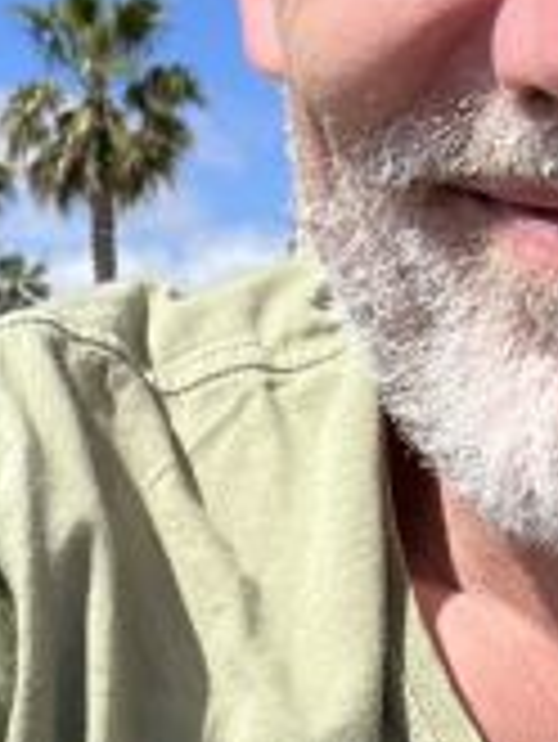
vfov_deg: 17.4
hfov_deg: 13.6
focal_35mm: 109
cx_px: 418
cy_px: -72
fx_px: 2340
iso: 32
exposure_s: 1/1038
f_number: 2.2
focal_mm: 2.71
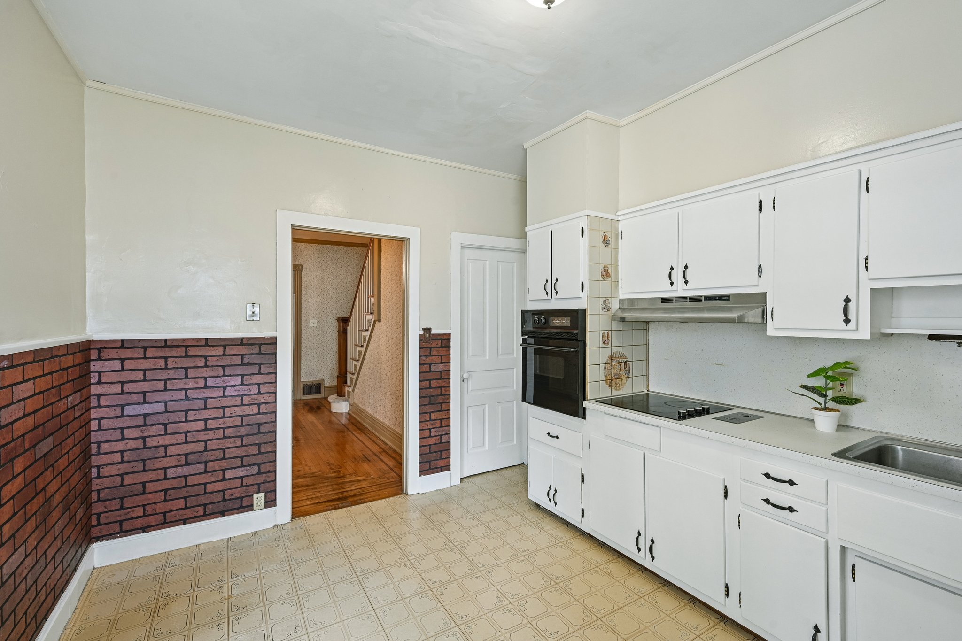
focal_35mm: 16
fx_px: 427
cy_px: 320
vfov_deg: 73.7
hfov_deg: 96.7
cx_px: 481
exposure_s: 1/20
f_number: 8
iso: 800
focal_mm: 16
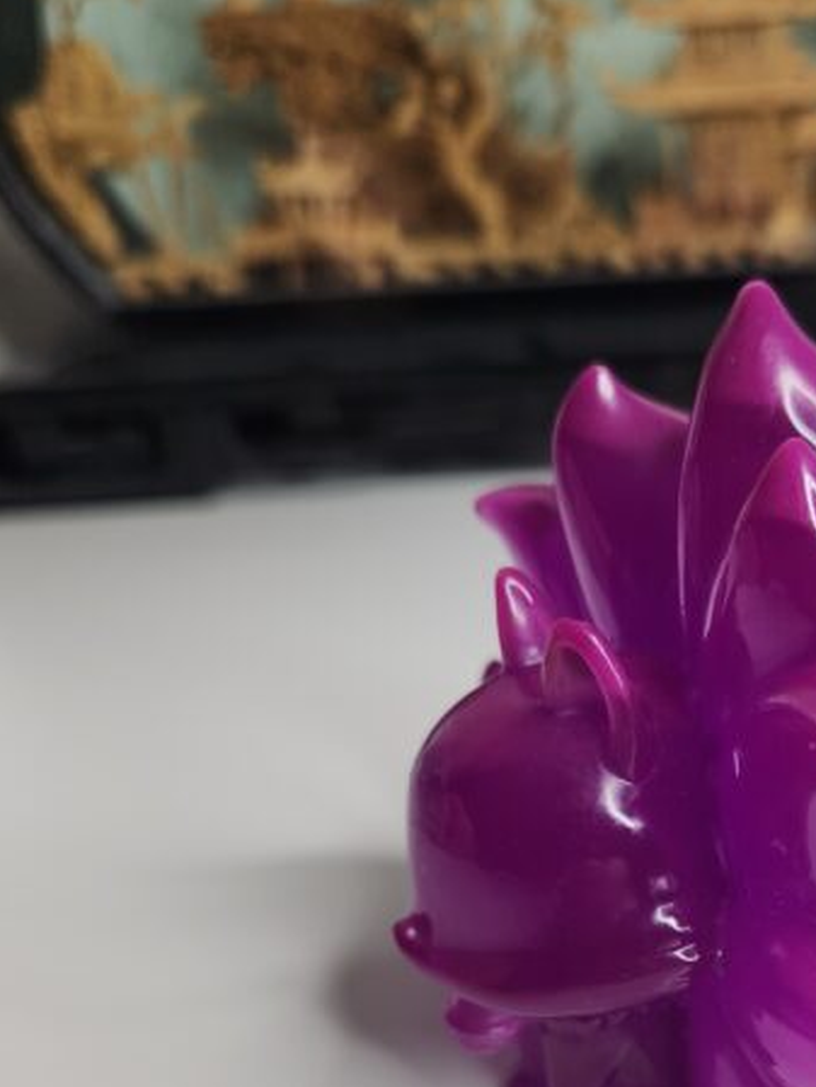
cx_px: 644
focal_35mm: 41
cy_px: 830
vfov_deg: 44.1
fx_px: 1288
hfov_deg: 34.2
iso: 50
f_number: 1.8
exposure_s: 1/180
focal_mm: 5.4
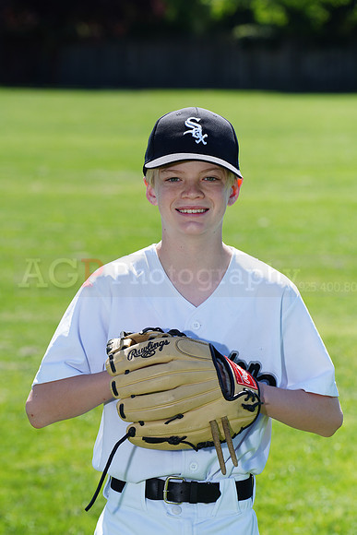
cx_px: 178
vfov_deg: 10.4
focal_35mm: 198
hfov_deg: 6.9
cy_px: 268
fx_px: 2943
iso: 200
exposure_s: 1/250
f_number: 9
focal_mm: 198
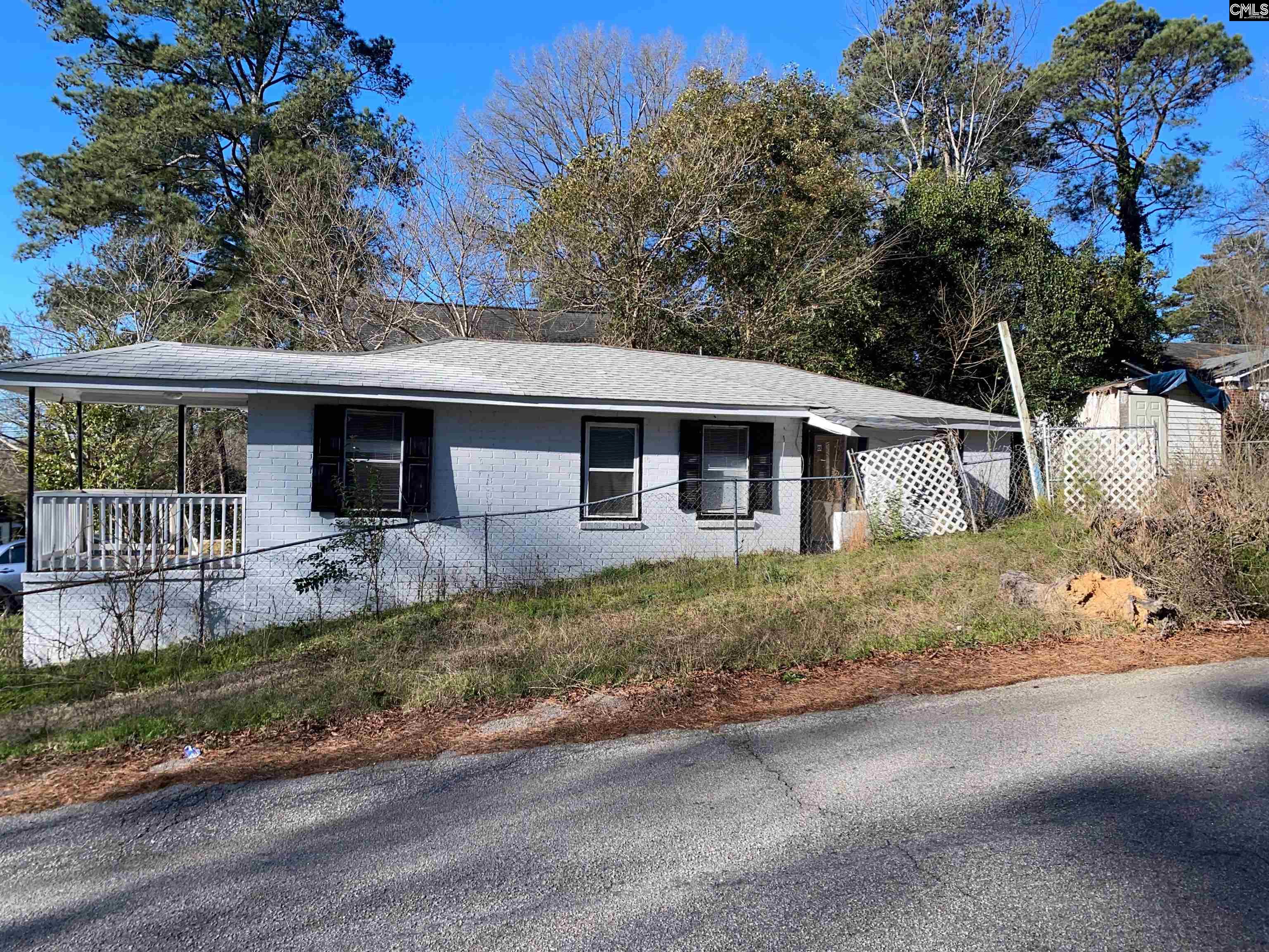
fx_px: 953
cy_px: 476
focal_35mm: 26
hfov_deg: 67.3
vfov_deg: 53.1
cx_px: 634
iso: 32
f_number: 1.8
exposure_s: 1/2141
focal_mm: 4.25
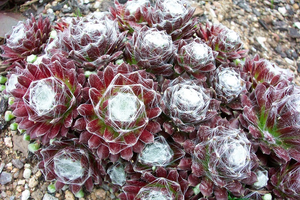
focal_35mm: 35
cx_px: 150
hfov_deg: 54.4
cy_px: 100
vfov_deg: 37.9
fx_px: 292
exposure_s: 1/45
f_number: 2.8
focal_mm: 7.5
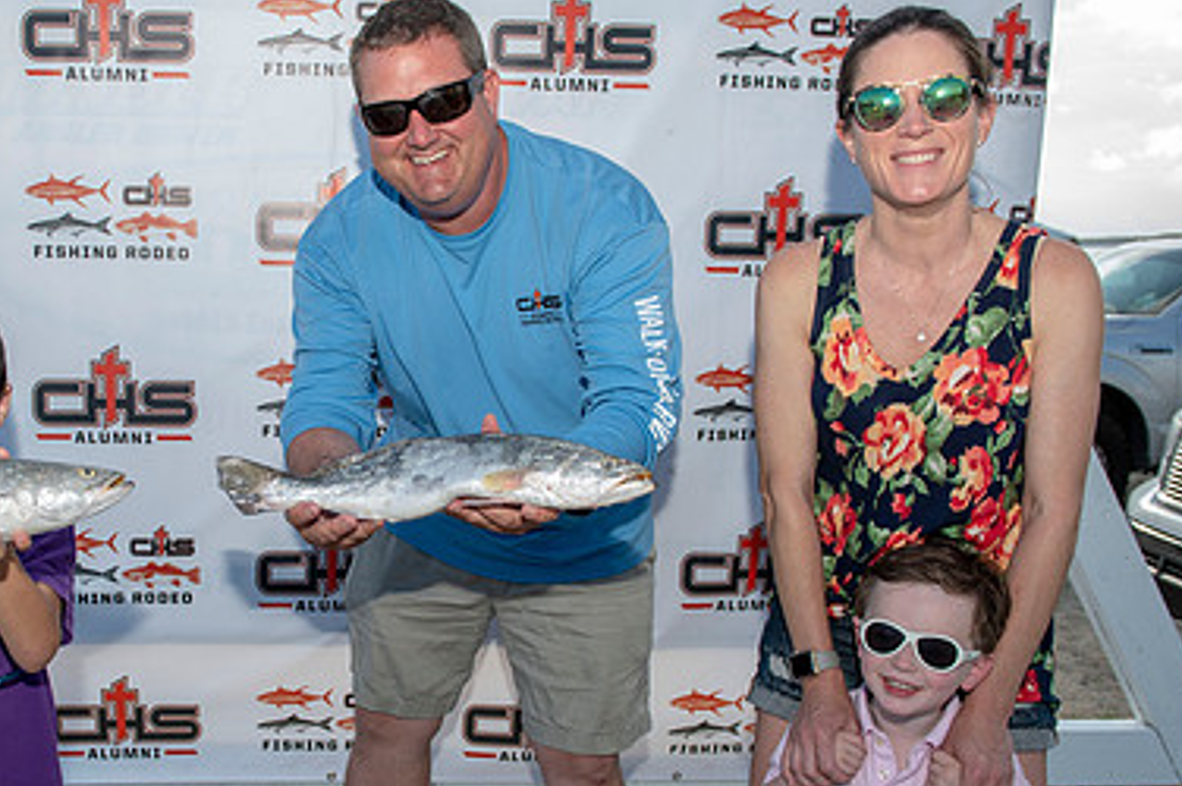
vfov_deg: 35.8
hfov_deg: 50.8
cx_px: 377
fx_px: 1214
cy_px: 472
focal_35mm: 37
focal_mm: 24
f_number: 5
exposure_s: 1/200
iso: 50
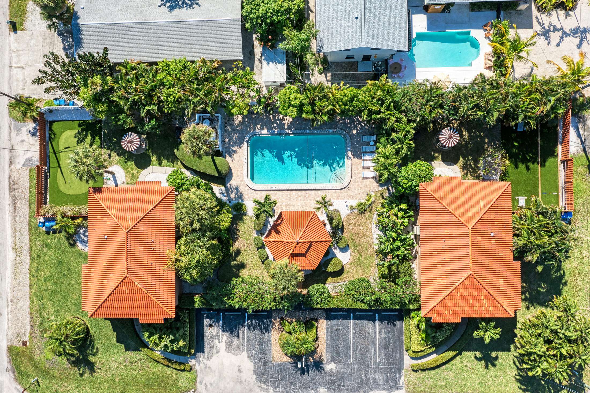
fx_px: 459
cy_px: 196
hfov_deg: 65.5
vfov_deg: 46.4
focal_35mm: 28
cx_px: 295
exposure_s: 1/800
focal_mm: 10.3
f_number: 4.5
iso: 100
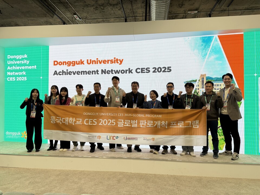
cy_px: 98
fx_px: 180
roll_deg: +0.2
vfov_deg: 56.8
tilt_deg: +1.5
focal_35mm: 24
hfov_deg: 71.6
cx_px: 130
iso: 125
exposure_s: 1/120
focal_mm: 6.76
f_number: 1.78
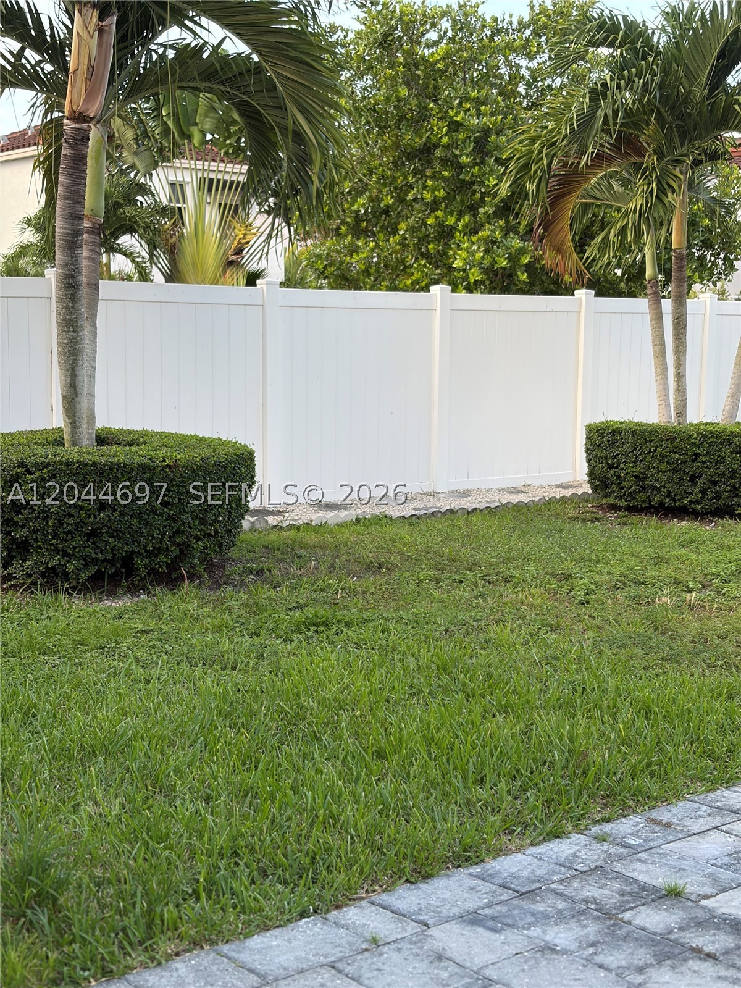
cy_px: 494
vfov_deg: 36.8
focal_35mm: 52
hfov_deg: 28.0
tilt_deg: -6.6
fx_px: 1484
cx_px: 370
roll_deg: -0.2
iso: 25
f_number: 1.6
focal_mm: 5.96
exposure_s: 1/133
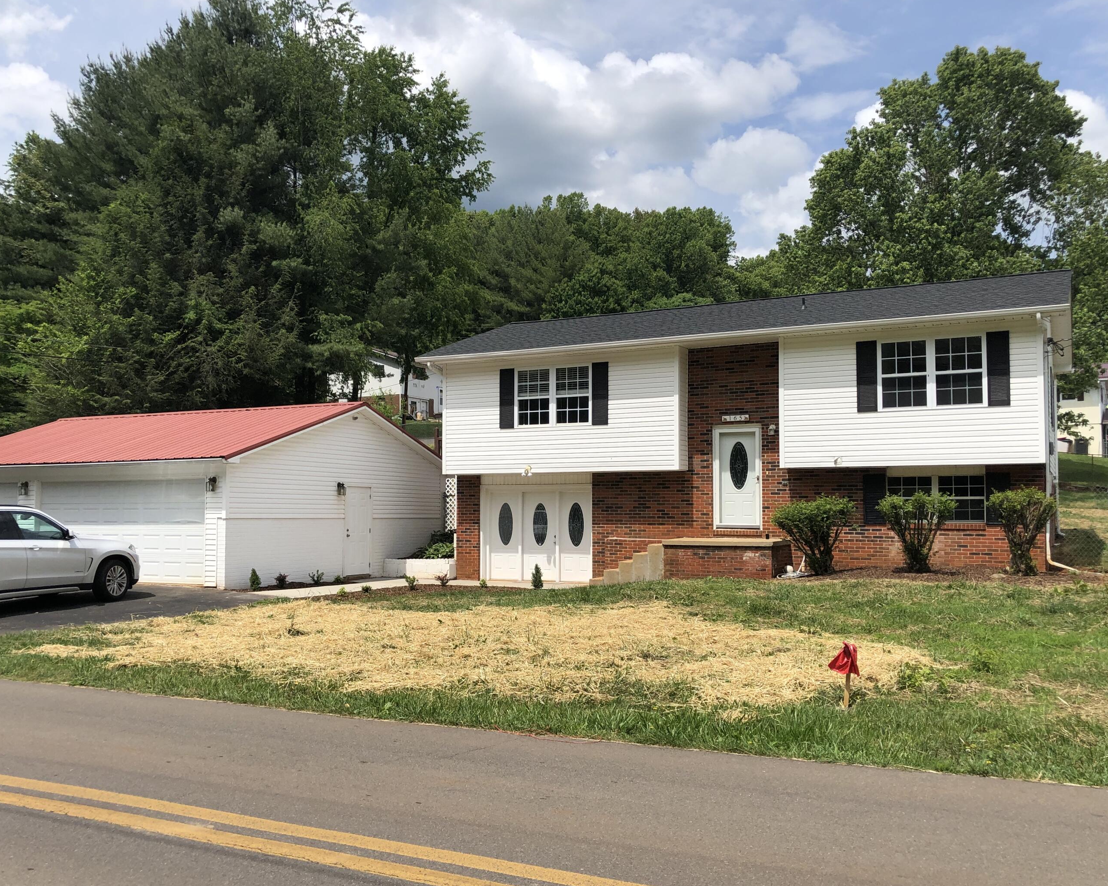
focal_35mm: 32
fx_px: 1049
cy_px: 481
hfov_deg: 55.6
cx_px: 536
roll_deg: +0.5
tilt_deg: +2.5
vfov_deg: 45.8
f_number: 1.8
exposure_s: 1/2667
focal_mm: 4
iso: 25
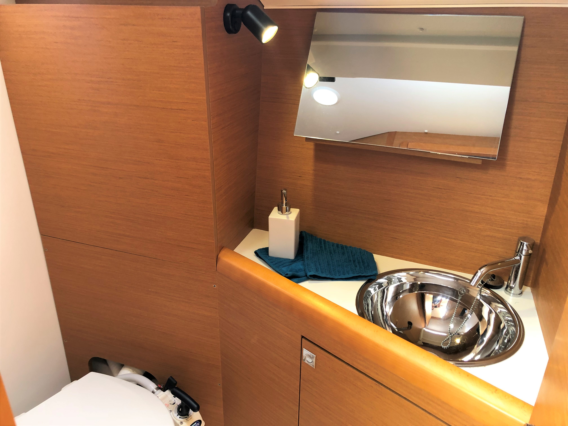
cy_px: 213
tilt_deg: -25.5
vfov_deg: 49.7
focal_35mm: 28
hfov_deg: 63.4
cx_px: 284
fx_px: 459
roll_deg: -0.7
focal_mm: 3.99
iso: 40
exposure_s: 1/18
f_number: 1.8
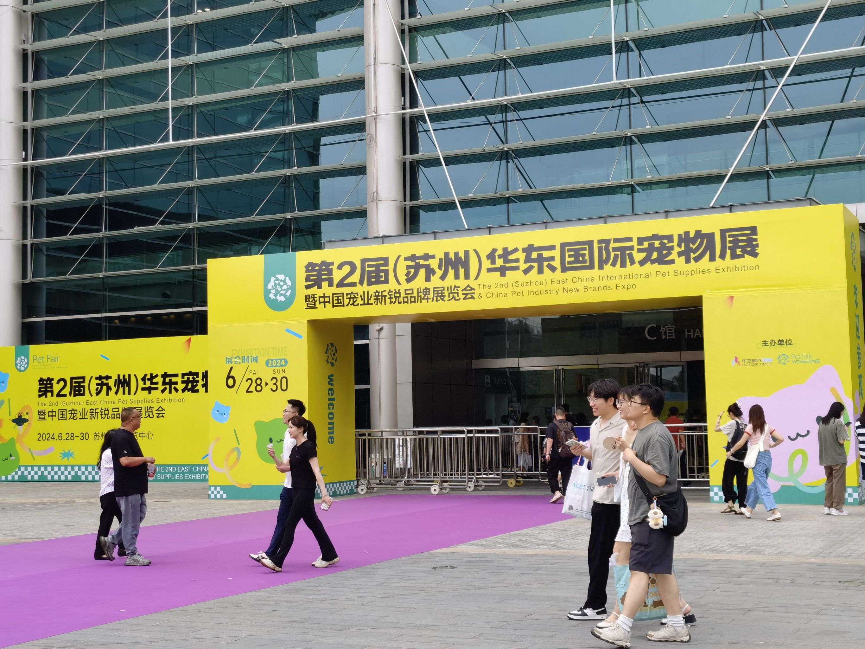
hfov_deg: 36.2
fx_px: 1324
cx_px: 432
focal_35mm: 53
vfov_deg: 27.5
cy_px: 324
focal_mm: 6.67
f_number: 1.9
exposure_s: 1/1111
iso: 50
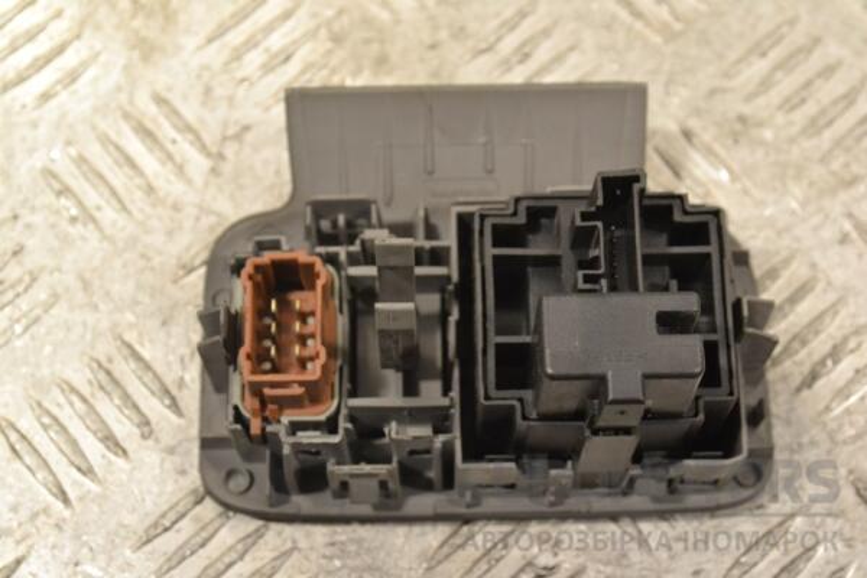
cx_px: 434
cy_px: 289
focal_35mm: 69
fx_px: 1662
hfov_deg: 29.2
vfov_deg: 19.7
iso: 3200
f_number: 9
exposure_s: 1/320
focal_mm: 46
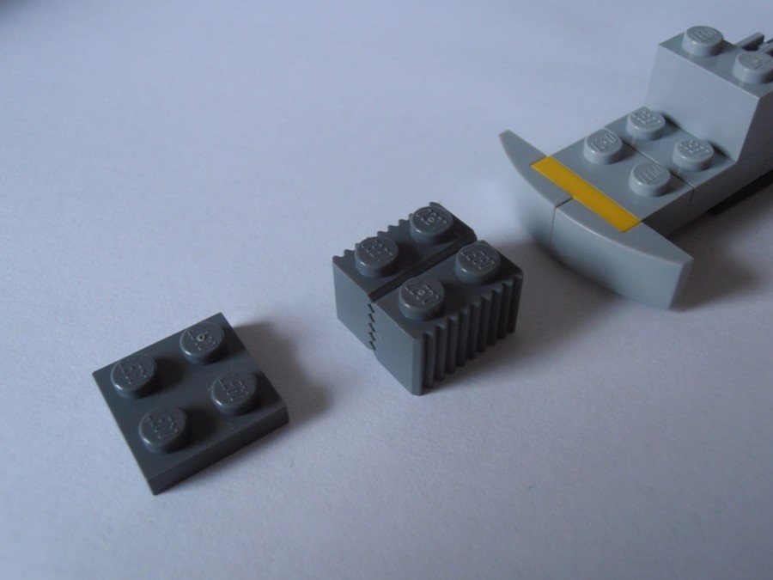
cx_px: 386
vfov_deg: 38.7
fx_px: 826
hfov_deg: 50.1
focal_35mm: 37
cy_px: 290
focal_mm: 6.61
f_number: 3.9
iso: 125
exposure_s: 1/40
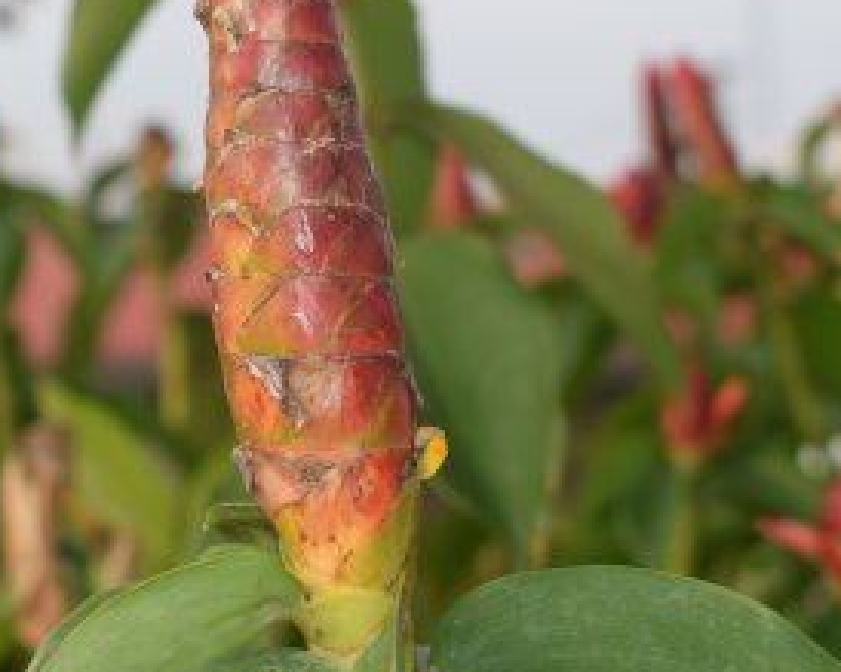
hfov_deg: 17.9
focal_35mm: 107
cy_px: 215
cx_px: 313
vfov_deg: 14.4
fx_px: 2662
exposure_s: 1/125
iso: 160
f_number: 5.6
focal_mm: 34
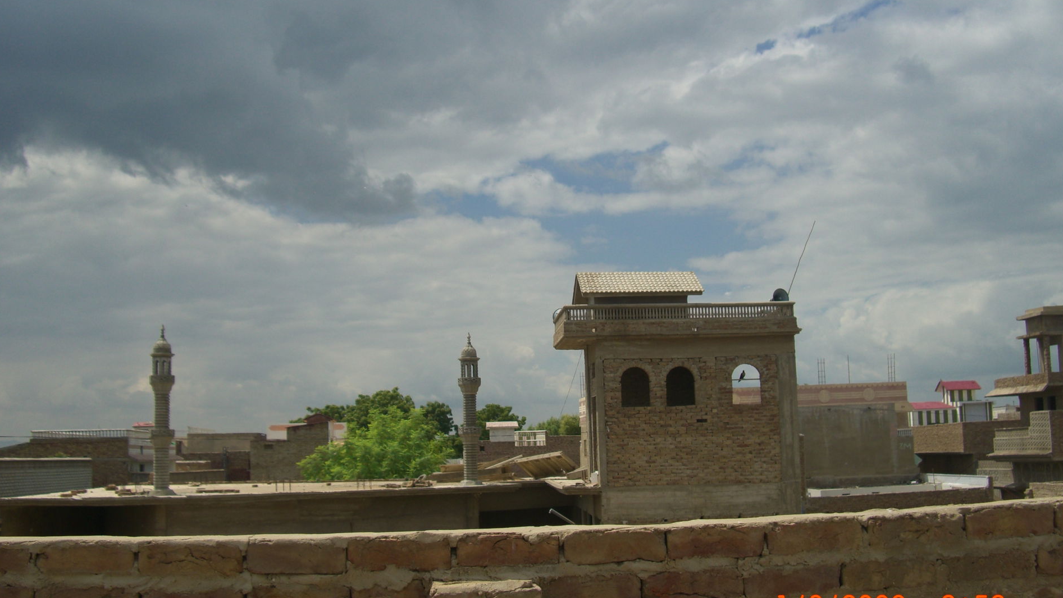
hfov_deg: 48.4
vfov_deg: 28.3
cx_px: 532
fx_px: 1184
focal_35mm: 42
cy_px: 284
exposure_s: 1/640
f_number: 5.6
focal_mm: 7.9
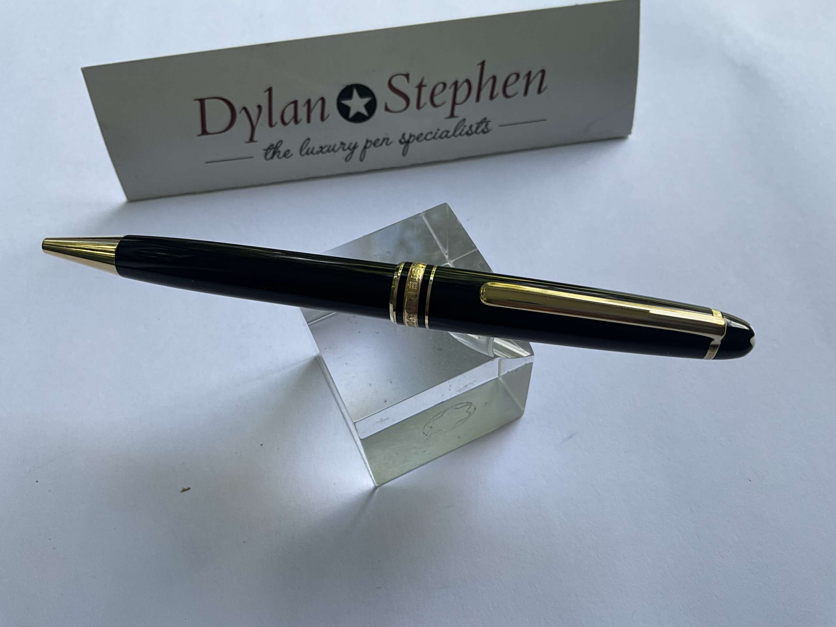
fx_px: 700
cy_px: 314
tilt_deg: -59.9
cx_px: 418
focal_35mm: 29
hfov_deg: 61.7
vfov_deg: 48.2
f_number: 1.8
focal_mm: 3
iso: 20
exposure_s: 1/163
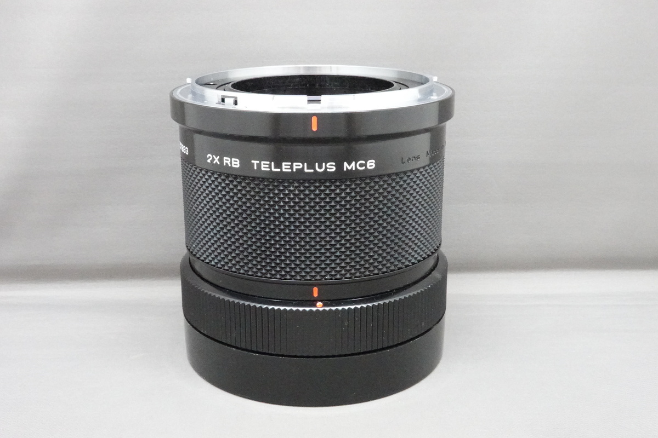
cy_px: 219
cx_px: 329
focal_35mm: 46
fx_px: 841
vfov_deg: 29.2
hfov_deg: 42.7
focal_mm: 16.86
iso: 6400
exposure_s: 1/20
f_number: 11
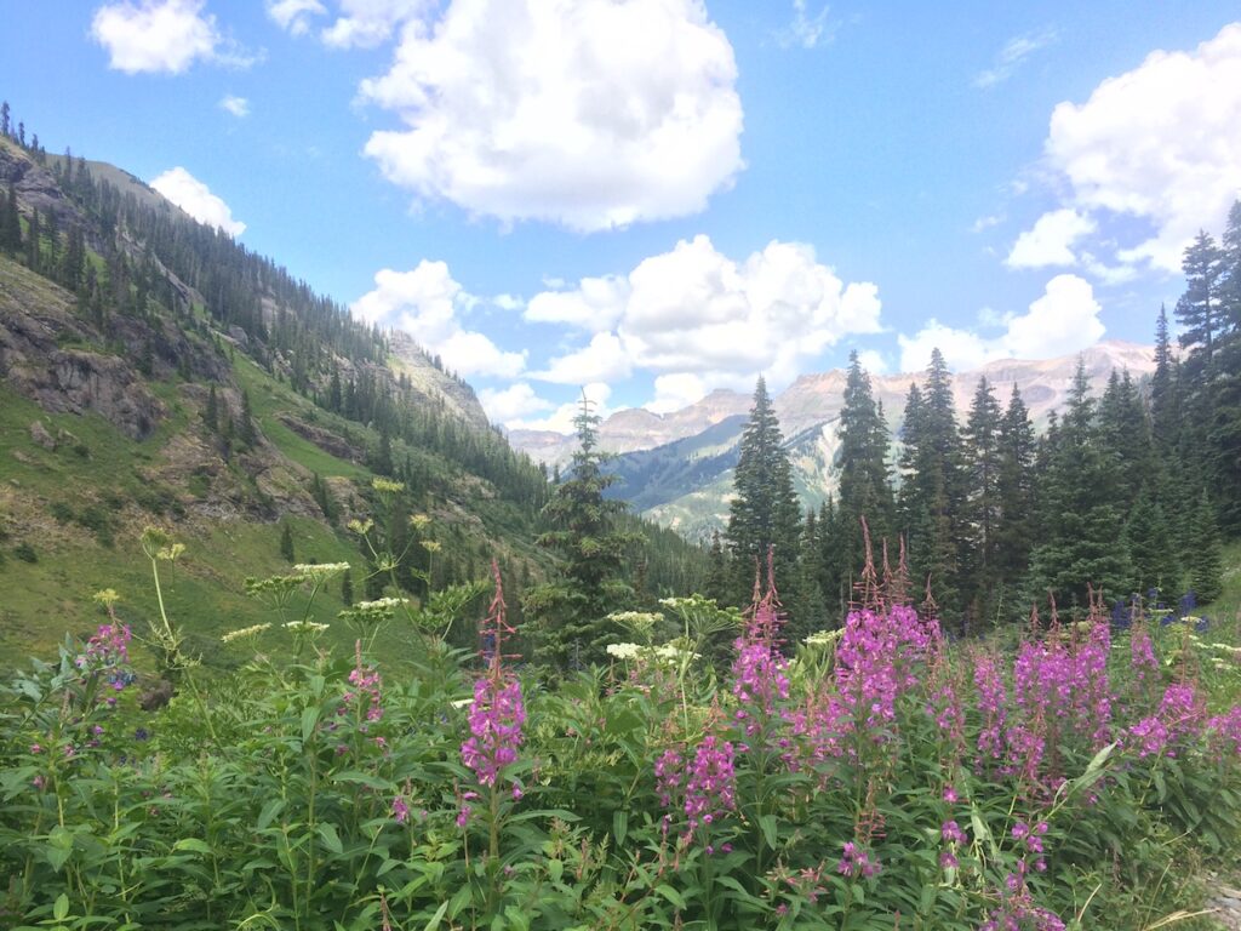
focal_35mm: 29
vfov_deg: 48.2
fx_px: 1040
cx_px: 620
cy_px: 466
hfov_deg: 61.7
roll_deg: -0.2
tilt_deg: +2.2
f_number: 2.2
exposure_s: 1/733
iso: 32
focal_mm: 4.15
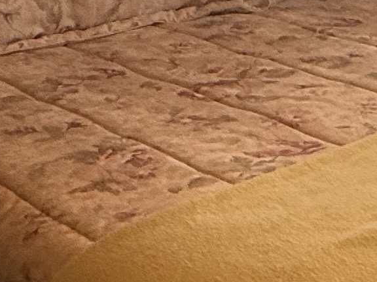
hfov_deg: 17.5
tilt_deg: -5.4
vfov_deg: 14.2
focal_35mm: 98
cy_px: -137
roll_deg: -1.4
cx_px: 608
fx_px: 1067
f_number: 2.2
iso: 125
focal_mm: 2.22
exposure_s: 1/120
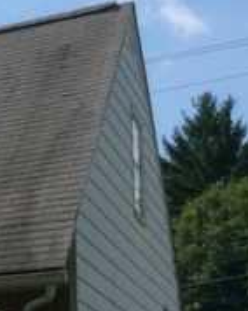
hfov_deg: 9.3
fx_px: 1333
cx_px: -384
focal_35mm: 145
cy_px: 377
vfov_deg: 13.0
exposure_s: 1/2119
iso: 32
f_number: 2.4
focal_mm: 3.3
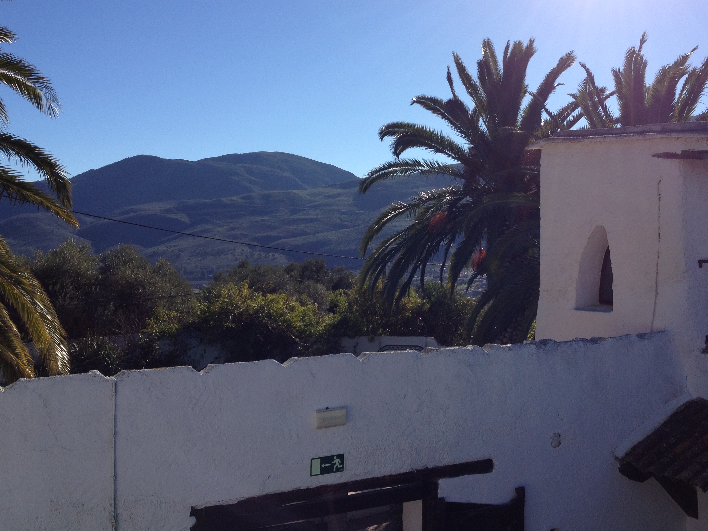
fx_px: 859
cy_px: 223
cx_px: 407
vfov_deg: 34.3
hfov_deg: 44.7
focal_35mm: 42
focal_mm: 4.28
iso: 50
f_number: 2.4
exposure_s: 1/2208
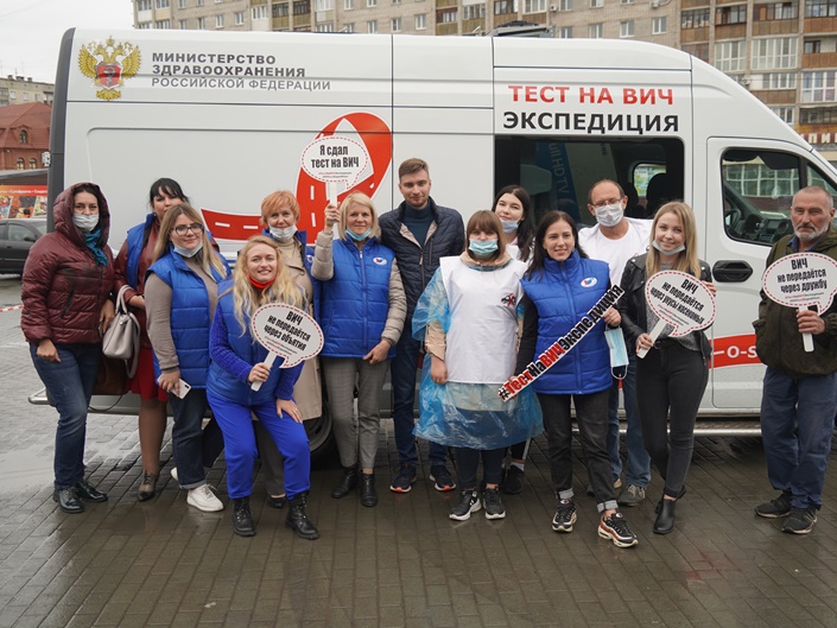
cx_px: 436
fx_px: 871
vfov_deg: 39.7
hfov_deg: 51.3
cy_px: 313
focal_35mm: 36
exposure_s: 1/200
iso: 100
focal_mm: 33
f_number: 4
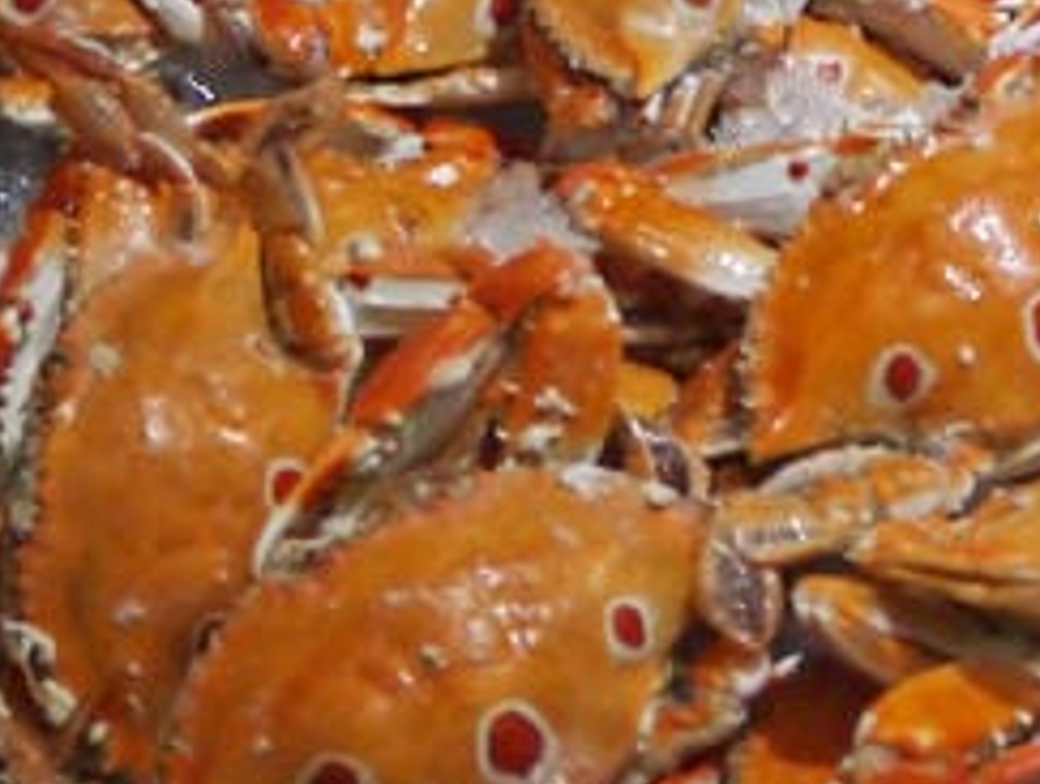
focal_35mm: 138
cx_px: 1322
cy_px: -411
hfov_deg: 13.8
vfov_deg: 10.4
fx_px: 4152
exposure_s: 1/125
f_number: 3.5
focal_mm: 14
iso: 640
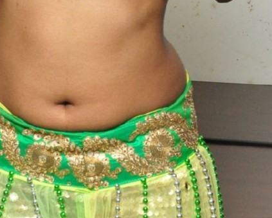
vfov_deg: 9.0
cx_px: 80
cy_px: -2
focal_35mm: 170
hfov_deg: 11.3
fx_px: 1369
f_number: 10
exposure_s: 1/125
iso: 1600
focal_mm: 34
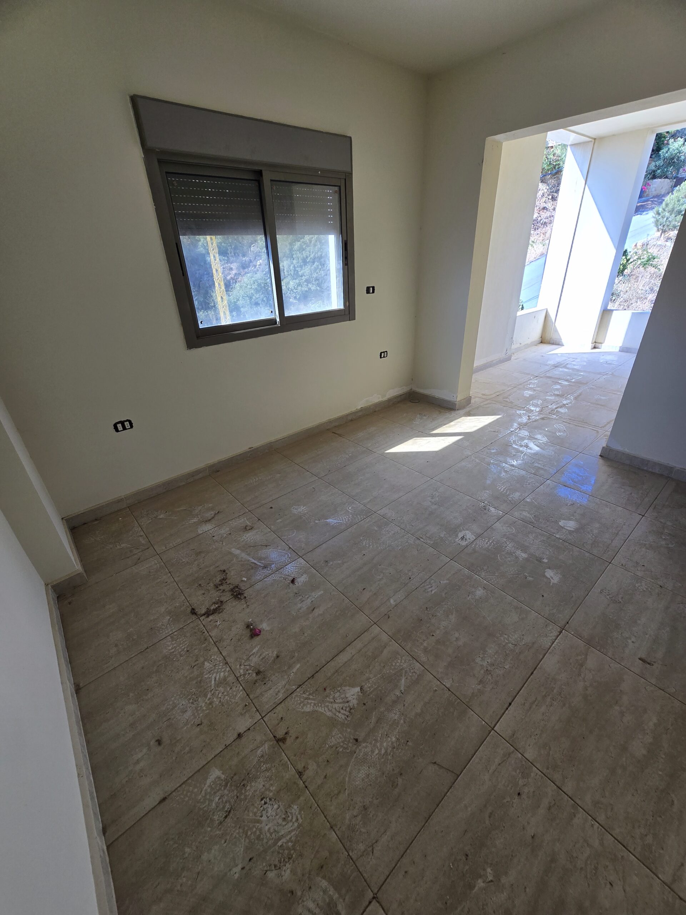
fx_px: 344
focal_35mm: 13
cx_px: 343
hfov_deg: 89.9
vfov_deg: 106.2
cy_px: 458
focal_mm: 2.2
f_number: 2.2
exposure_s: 1/195
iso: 50
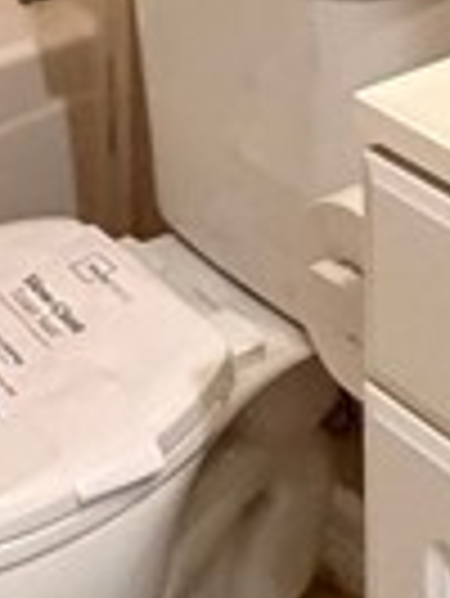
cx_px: 90
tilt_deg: -6.2
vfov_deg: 15.0
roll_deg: +0.5
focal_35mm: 108
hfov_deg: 13.7
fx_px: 1869
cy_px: -576
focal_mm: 2.22
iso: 640
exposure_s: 1/60
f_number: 2.2
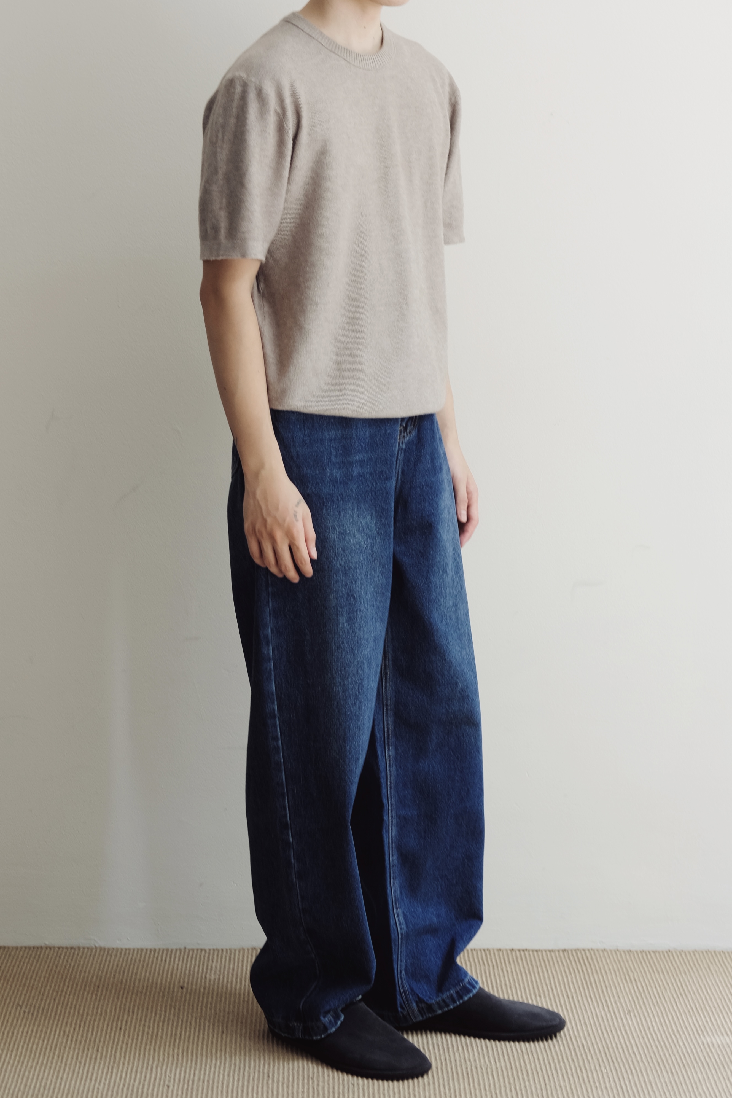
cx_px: 366
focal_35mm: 53
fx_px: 1616
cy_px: 549
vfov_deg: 37.5
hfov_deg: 25.5
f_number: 2.5
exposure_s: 1/100
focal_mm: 35
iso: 320
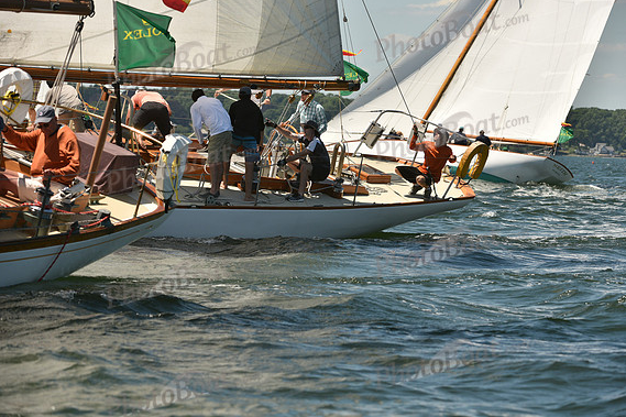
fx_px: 3546
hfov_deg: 10.1
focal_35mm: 204
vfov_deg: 6.7
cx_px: 318
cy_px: 207
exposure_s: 1/1000
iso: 250
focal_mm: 200
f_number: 8
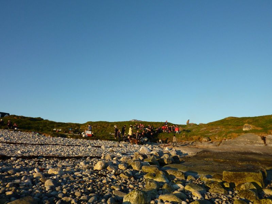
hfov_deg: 69.4
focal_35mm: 25
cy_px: 102
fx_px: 196
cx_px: 136
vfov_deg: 54.9
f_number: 4
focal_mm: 4.1
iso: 80
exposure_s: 1/320
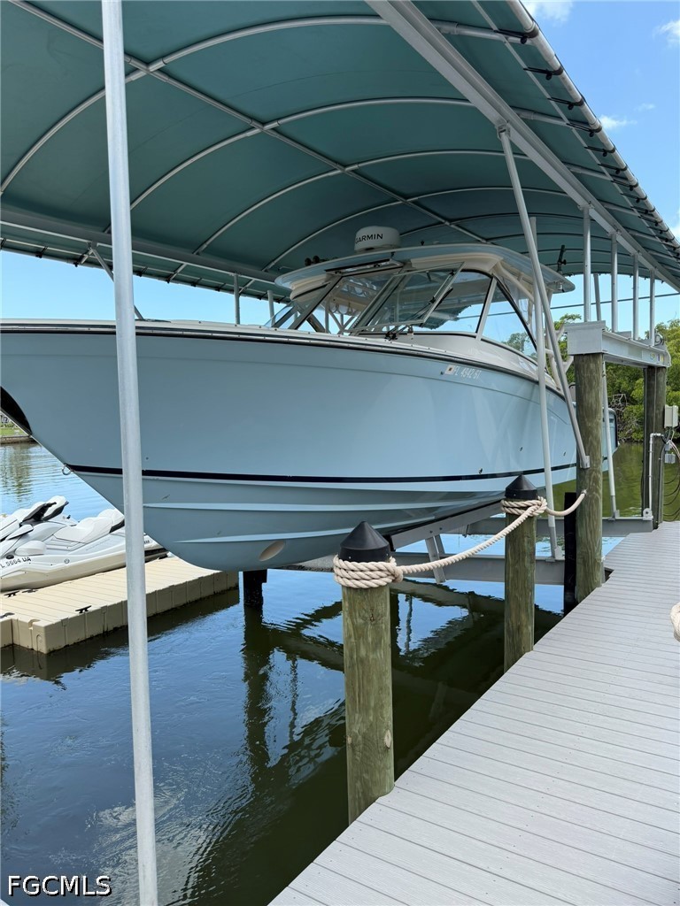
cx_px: 340
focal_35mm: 24
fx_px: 629
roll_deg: +0.9
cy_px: 453
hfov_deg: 56.8
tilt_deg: -3.9
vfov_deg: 71.6
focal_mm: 6.76
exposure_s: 1/1949
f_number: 1.78
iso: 100
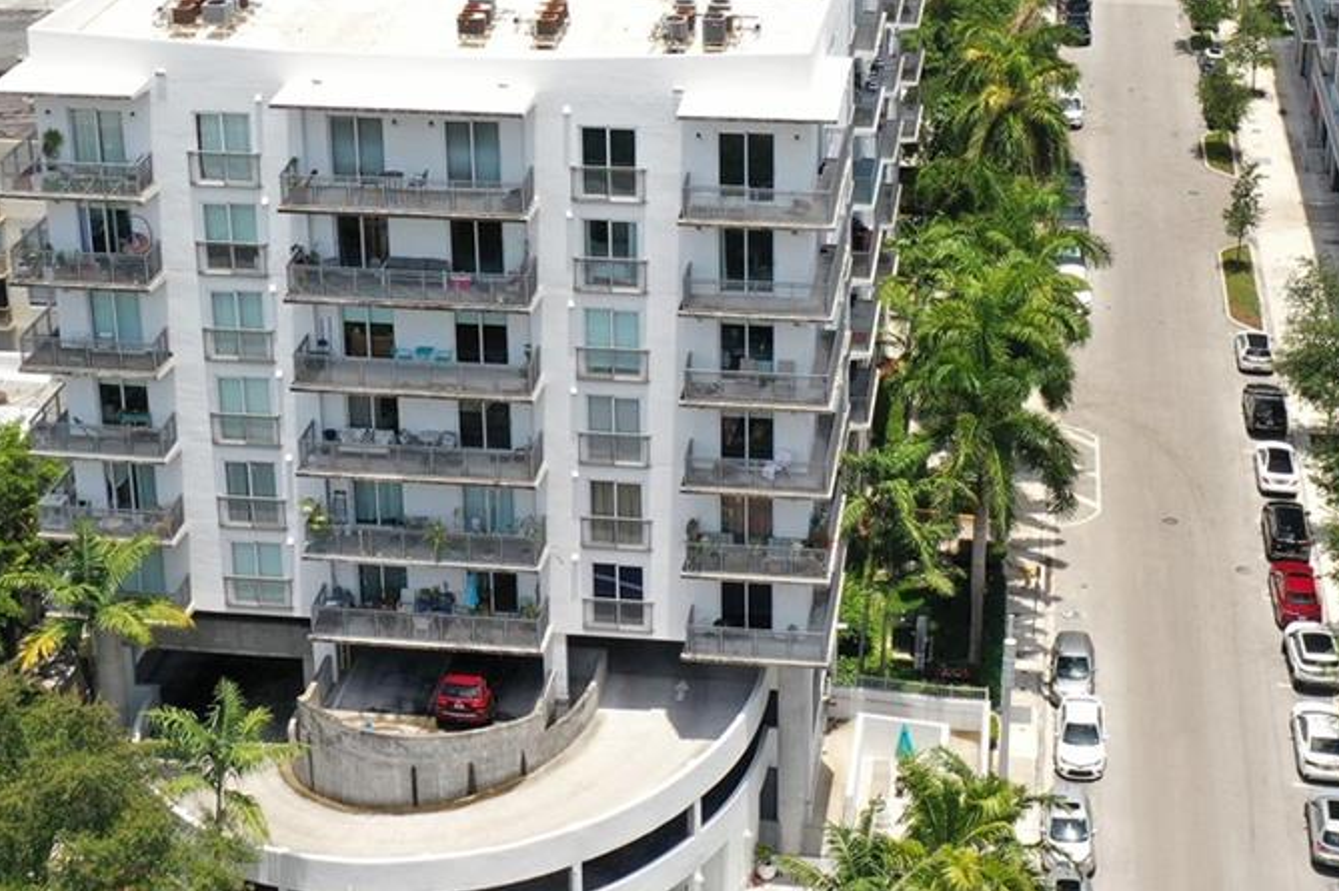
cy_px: 230
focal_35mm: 67
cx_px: 695
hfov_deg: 30.1
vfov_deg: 20.1
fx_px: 2490
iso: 100
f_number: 4
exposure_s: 1/80
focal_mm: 10.26
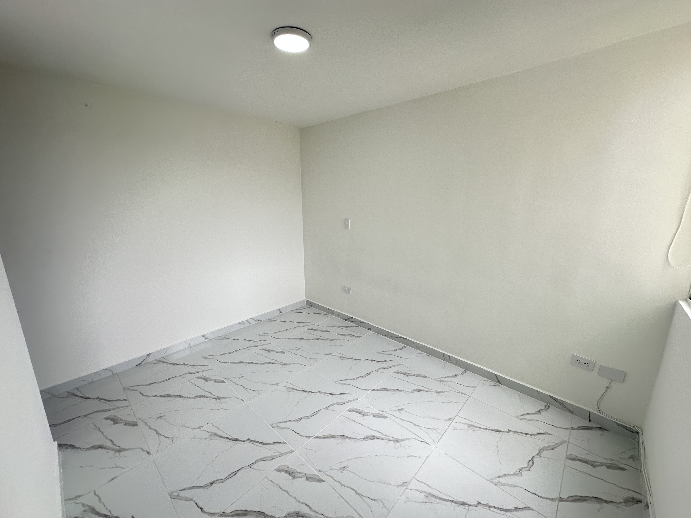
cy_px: 259
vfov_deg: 85.7
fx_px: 279
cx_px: 346
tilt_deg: -12.8
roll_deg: +0.0
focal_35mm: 14
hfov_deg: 102.1
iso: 40
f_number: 2.2
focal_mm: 2.22
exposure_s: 1/114
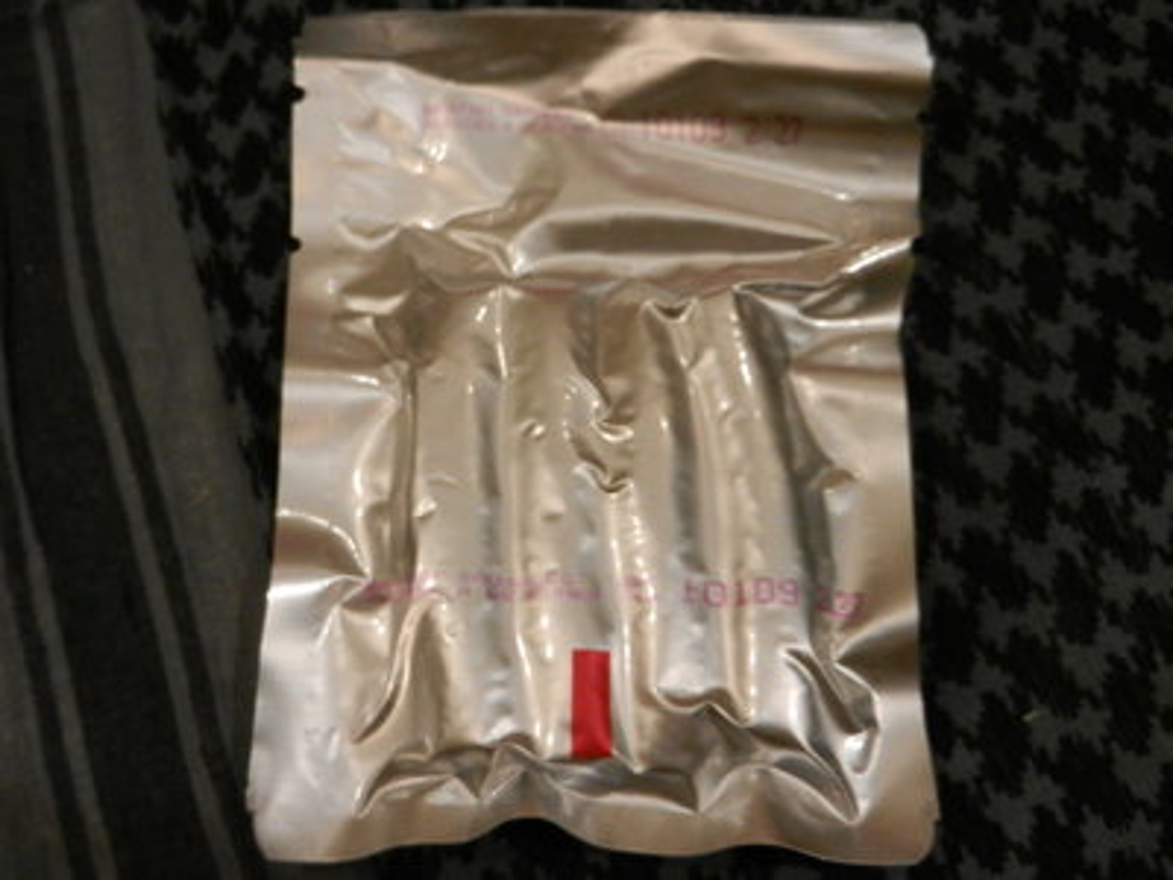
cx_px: 586
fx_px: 1288
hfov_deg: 49.0
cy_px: 440
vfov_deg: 37.7
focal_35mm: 38
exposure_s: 1/60
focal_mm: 6.9
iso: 640
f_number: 4
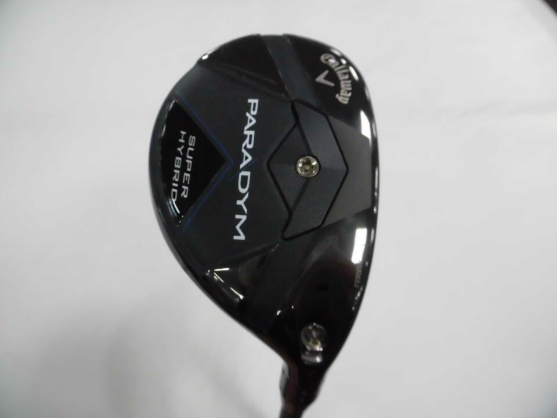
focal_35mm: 24
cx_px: 278
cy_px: 209
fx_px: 386
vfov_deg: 56.8
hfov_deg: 71.6
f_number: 3.1
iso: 800
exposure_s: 1/250
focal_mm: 4.3
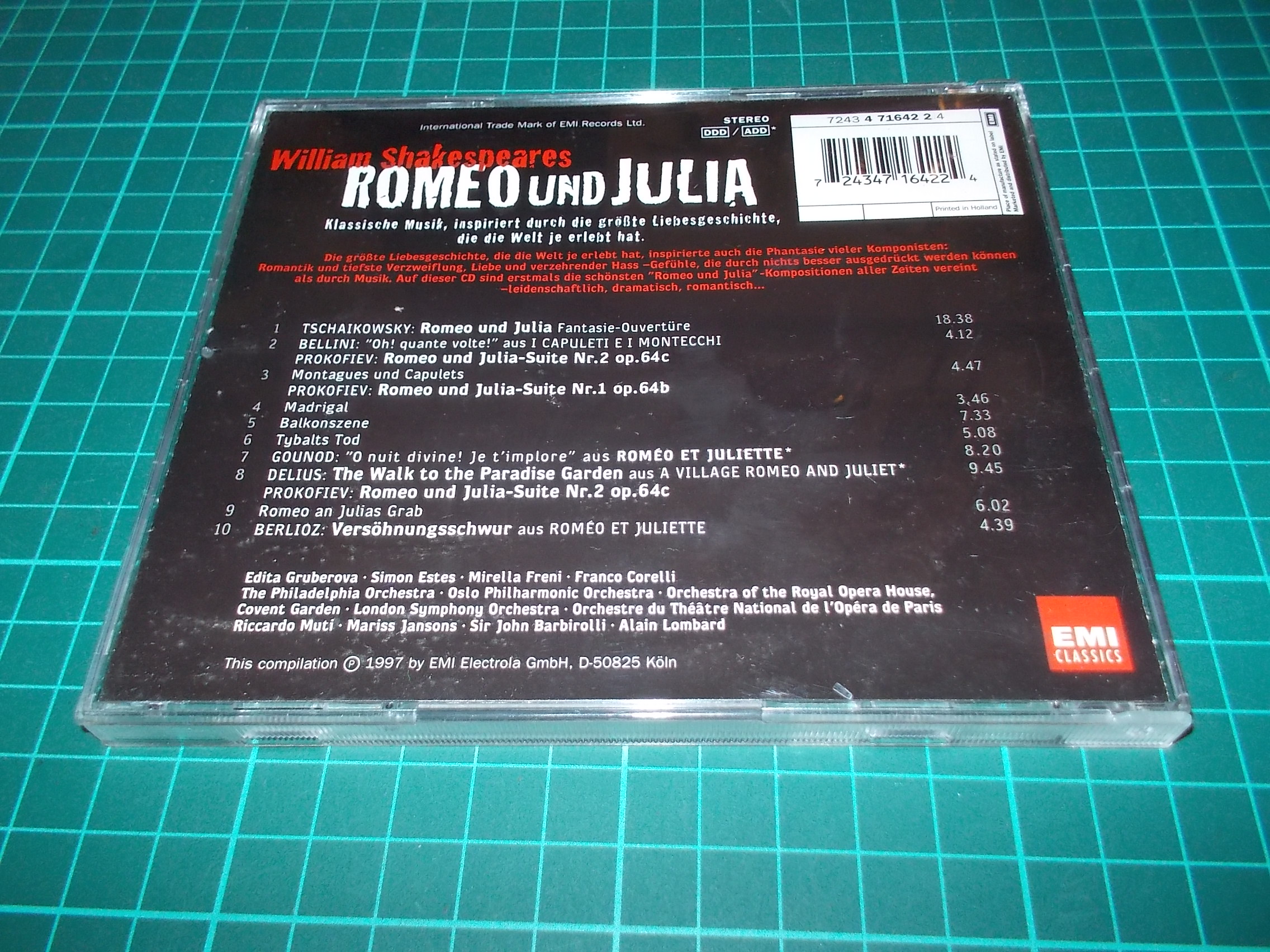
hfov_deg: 61.7
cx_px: 635
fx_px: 1064
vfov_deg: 48.2
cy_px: 476
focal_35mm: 29
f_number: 3.3
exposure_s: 1/30
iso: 200
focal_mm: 4.1
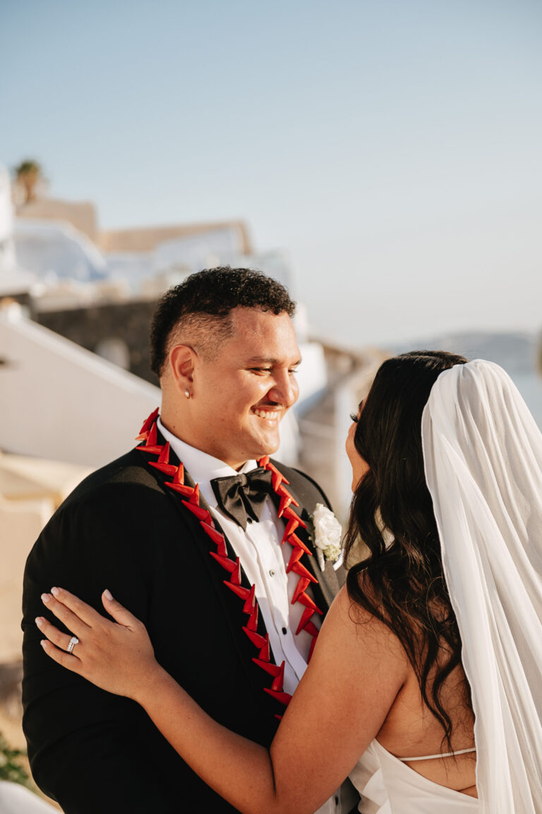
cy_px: 407
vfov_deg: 28.9
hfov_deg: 19.4
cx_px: 271
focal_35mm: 70
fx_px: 1583
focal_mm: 70
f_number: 4
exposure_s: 1/800
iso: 100
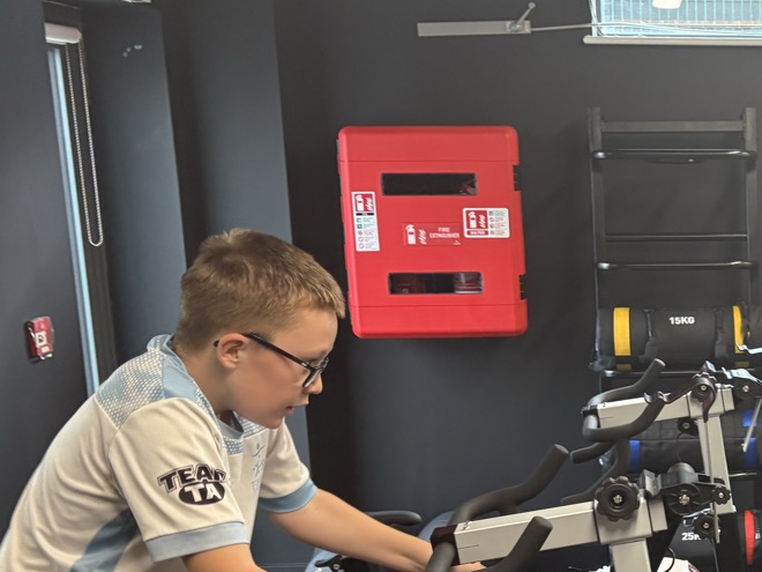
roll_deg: +0.6
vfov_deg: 23.0
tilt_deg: -9.9
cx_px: 813
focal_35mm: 63
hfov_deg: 28.3
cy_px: 432
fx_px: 1387
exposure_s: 1/50
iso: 125
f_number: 1.6
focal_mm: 5.96
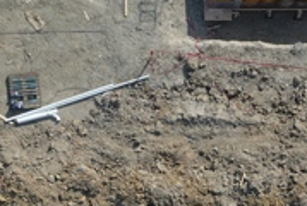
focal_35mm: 128
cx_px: 53
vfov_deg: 10.3
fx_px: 1093
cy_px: 337
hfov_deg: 15.9
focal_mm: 10.26
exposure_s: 1/500
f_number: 5.6
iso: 100
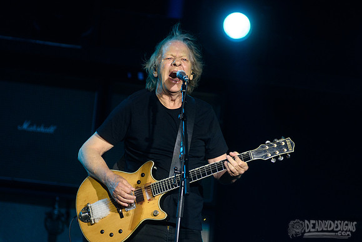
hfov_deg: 8.6
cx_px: 172
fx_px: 2402
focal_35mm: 239
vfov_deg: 5.8
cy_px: 99
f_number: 4
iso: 2500
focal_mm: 200
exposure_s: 1/500
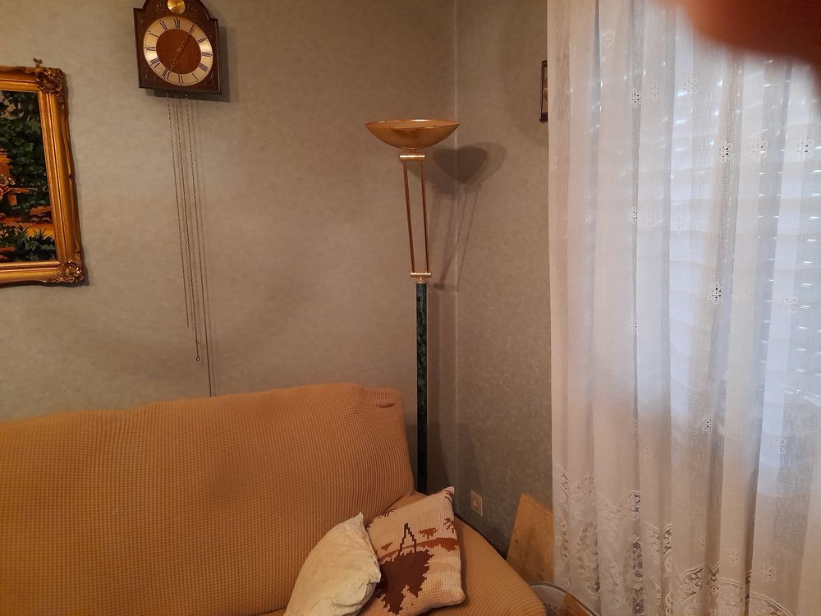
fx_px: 593
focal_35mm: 25
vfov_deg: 54.9
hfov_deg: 69.4
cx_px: 410
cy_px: 308
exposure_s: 1/25
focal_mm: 4.6
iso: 640
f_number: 2
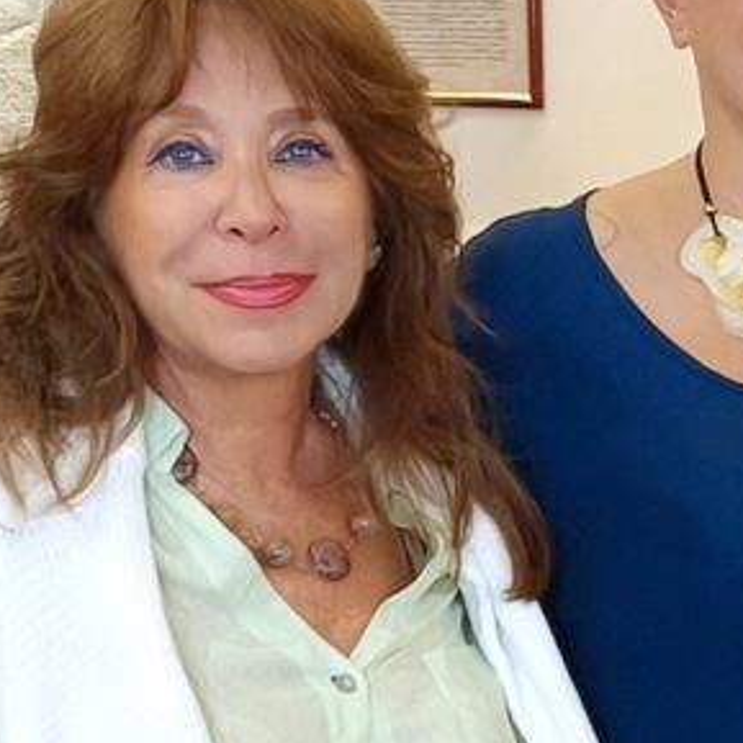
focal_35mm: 243
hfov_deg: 6.9
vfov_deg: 7.1
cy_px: 1139
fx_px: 5901
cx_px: 1645
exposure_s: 1/25
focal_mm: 6.45
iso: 800
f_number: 1.62
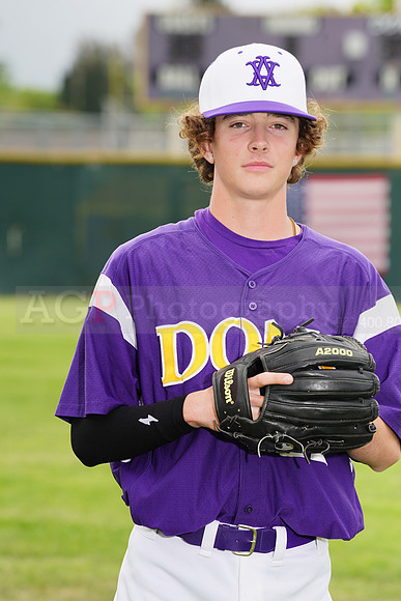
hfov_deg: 5.5
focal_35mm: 250
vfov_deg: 8.2
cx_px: 200
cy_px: 300
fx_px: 4174
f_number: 9
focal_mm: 250
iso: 200
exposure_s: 1/250
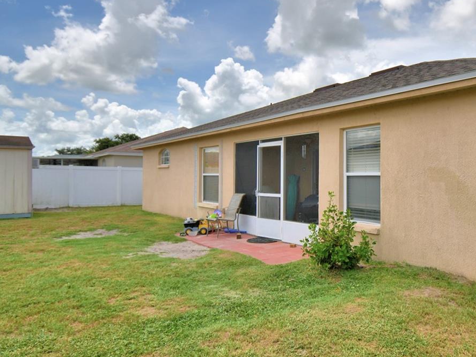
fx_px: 358
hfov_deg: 63.1
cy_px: 172
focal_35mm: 26
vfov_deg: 53.1
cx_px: 360
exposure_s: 1/1250
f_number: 4.5
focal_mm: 10
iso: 100
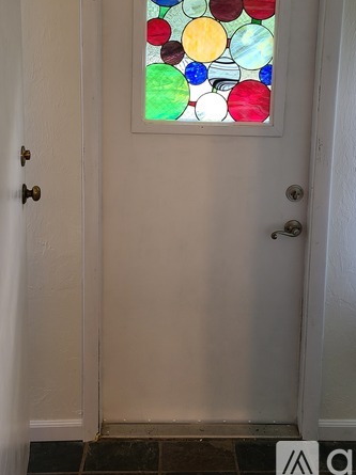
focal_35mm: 39
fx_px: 536
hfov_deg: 36.8
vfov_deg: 46.4
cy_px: 128
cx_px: 182
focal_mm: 5.4
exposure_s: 1/60
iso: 80
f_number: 1.8
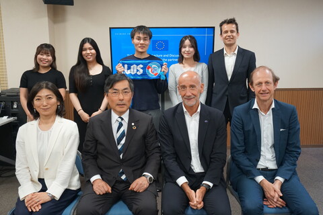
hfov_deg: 61.9
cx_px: 162
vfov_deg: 43.6
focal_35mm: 30
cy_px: 108
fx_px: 269
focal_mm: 20
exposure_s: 1/160
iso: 1250
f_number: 4
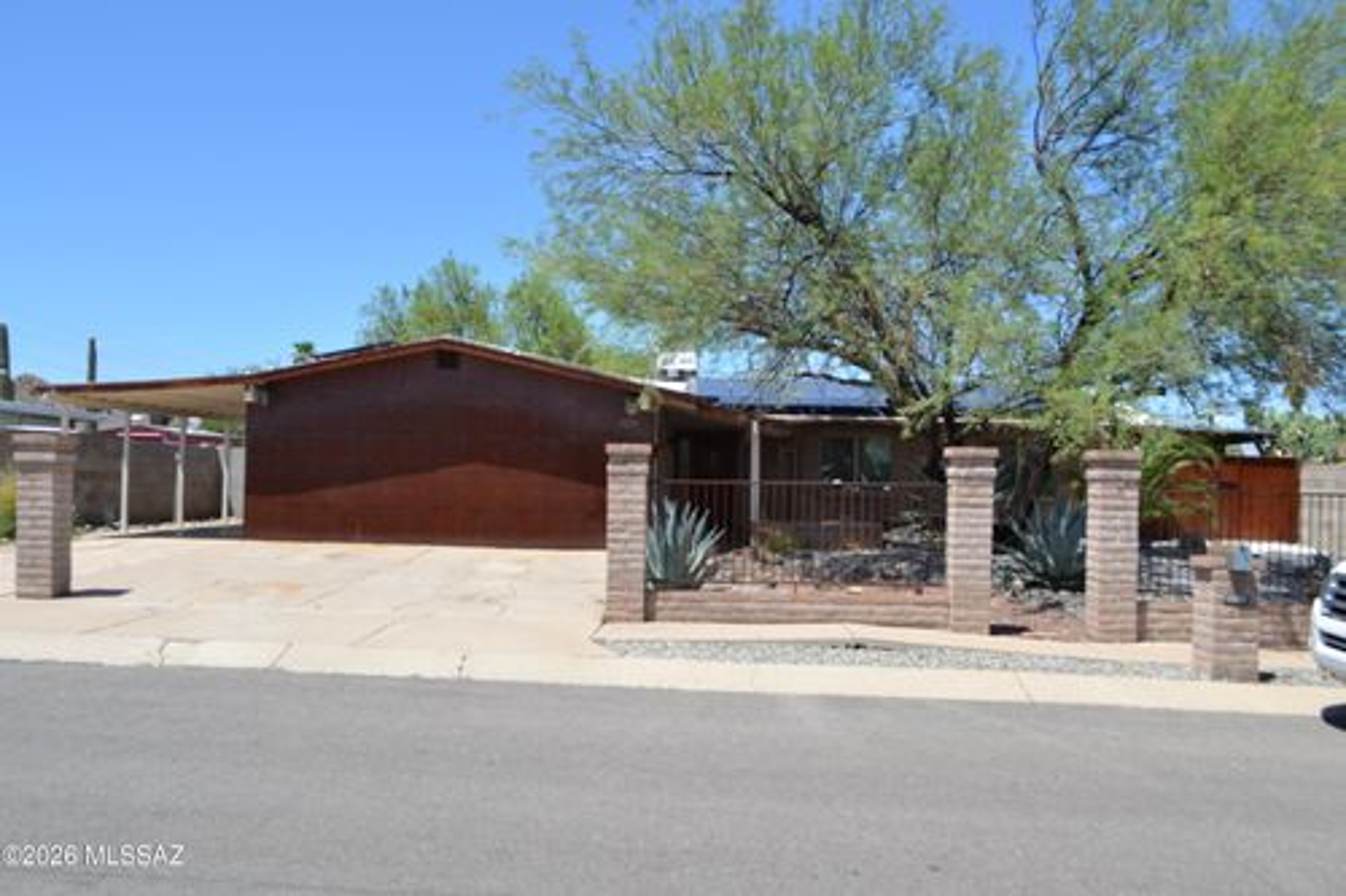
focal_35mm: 30
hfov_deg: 61.9
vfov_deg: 43.6
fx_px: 1121
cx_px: 673
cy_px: 448
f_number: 8
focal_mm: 20
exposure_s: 1/250
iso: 100
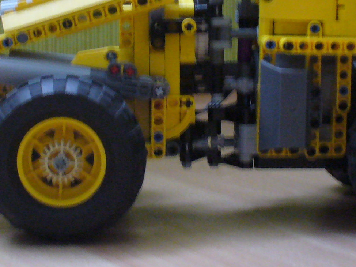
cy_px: 87
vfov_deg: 13.8
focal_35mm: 107
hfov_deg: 18.4
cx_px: 188
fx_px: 1100
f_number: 2.8
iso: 200
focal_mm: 6.1
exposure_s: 1/10
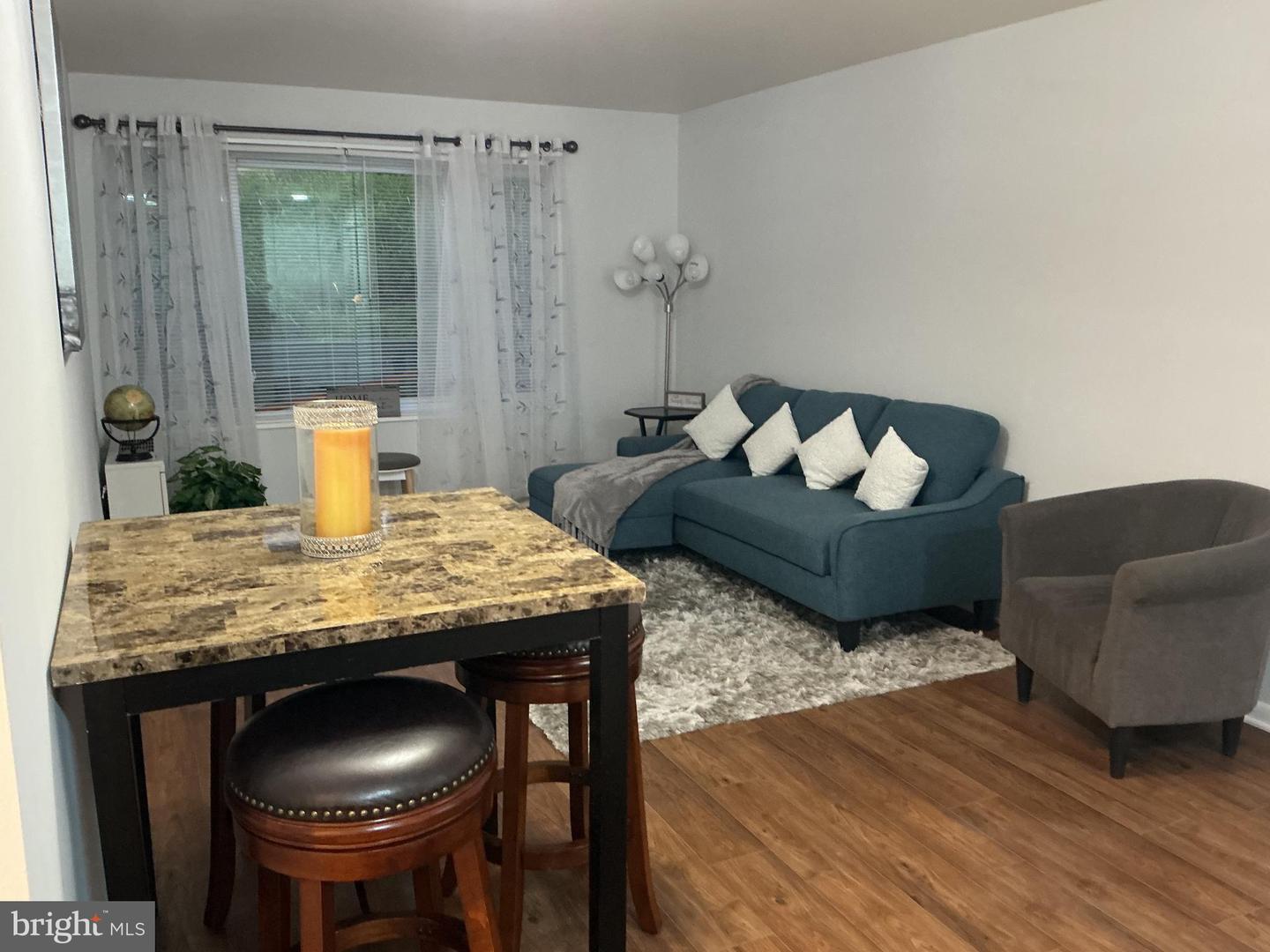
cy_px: 476
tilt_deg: -10.8
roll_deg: +0.2
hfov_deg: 61.7
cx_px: 635
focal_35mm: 29
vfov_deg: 48.2
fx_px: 1064
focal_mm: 3
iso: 250
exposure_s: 1/40
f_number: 1.8
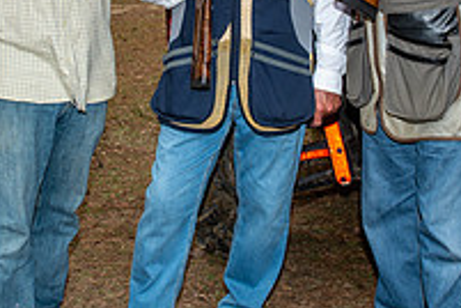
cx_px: 186
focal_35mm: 75
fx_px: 960
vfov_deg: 17.9
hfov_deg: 26.9
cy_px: 41
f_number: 6.3
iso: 125
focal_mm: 26
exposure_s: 1/250
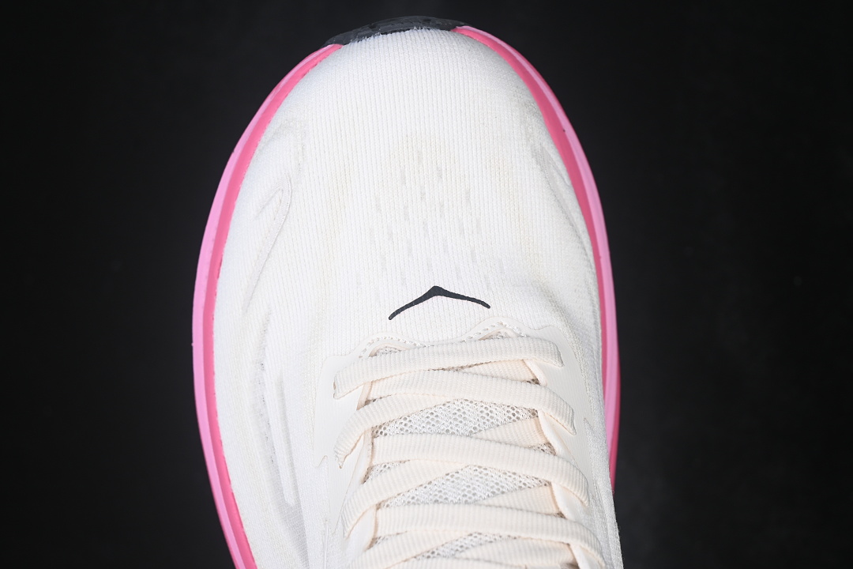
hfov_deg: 27.0
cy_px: 284
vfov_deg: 18.2
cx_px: 426
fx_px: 1777
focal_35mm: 75
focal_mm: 50
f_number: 7.1
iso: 160
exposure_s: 1/80
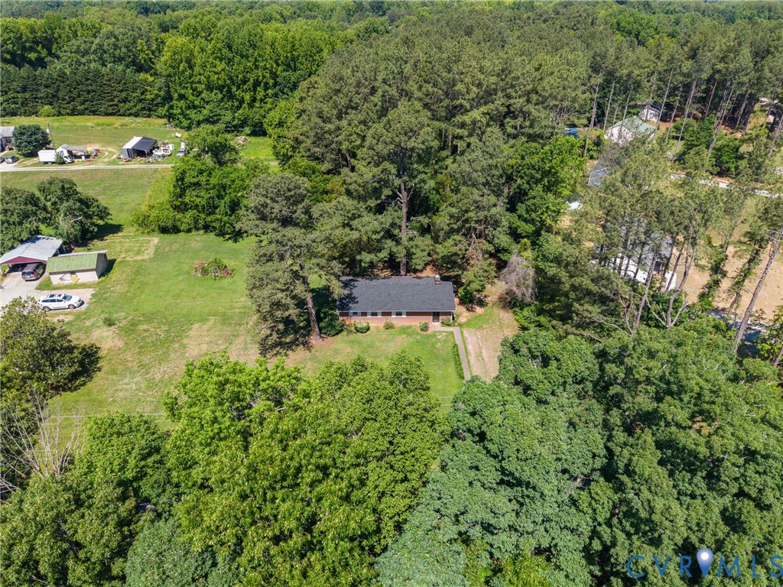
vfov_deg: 56.8
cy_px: 294
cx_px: 392
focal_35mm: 24
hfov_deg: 71.6
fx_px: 543
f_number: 1.8
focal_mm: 8.67
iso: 100
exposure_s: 1/1250
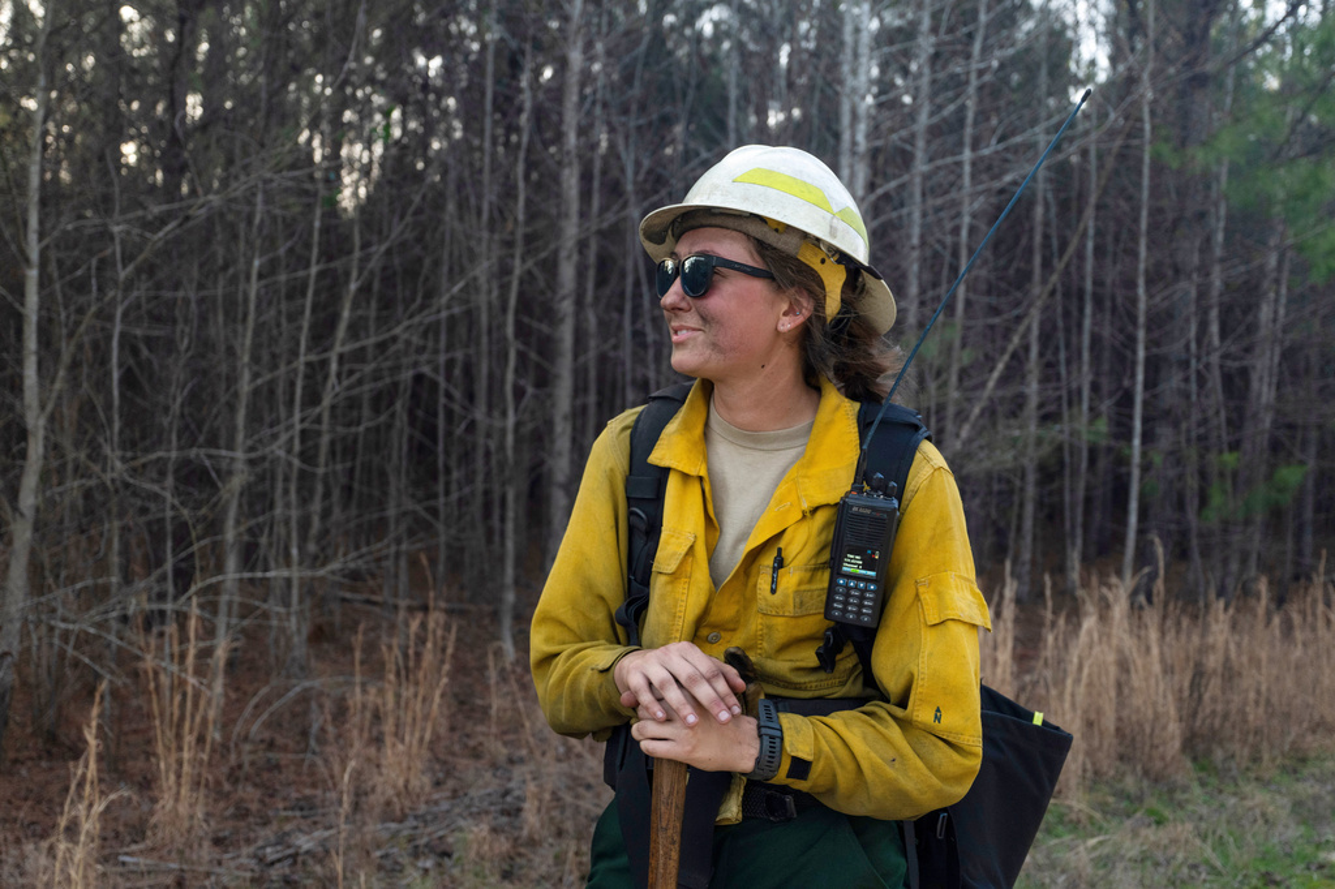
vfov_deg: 37.8
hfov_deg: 54.4
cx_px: 668
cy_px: 444
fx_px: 1297
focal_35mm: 35
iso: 800
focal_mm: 35
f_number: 4
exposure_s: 1/200
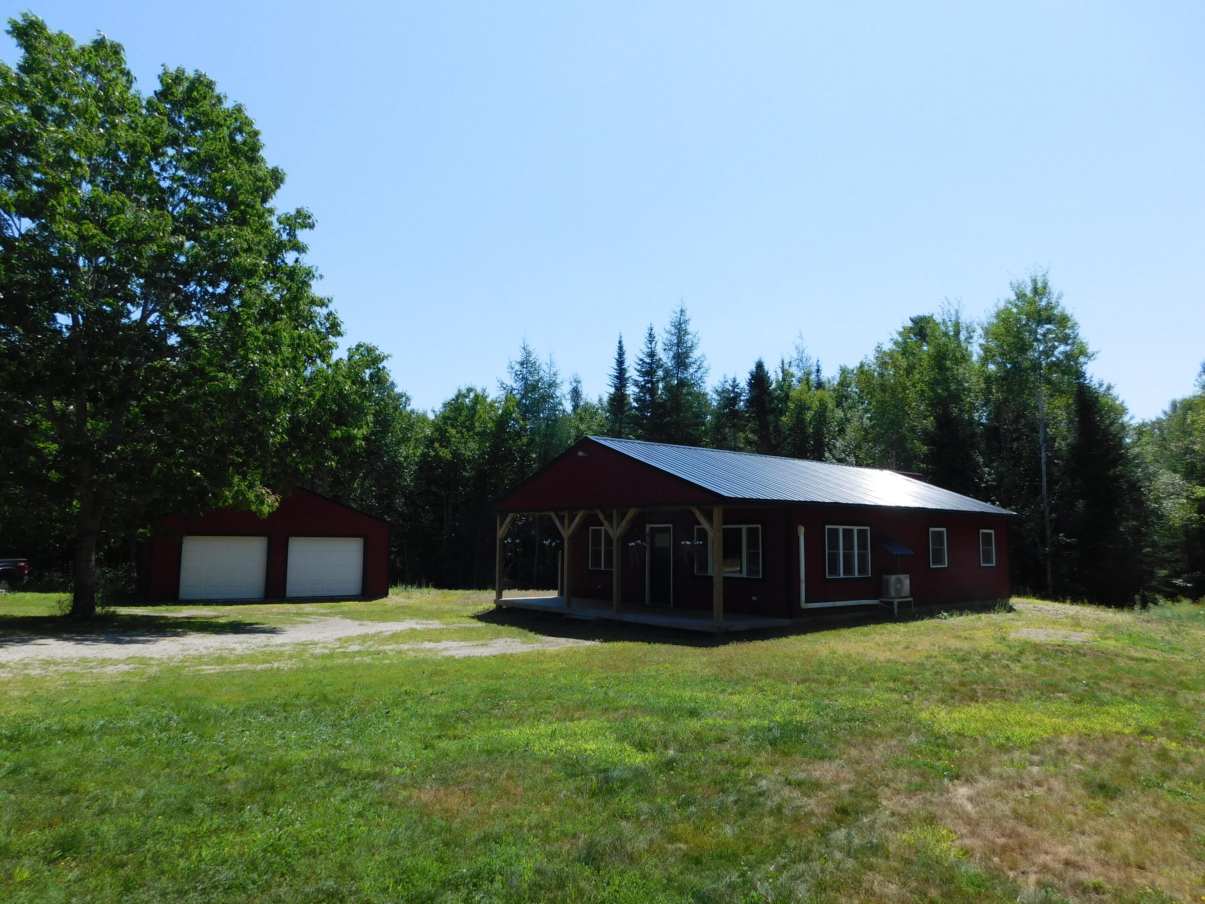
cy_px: 452
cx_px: 602
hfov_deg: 73.9
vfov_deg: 58.9
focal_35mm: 23
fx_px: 801
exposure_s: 1/400
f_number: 6
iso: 125
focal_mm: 4
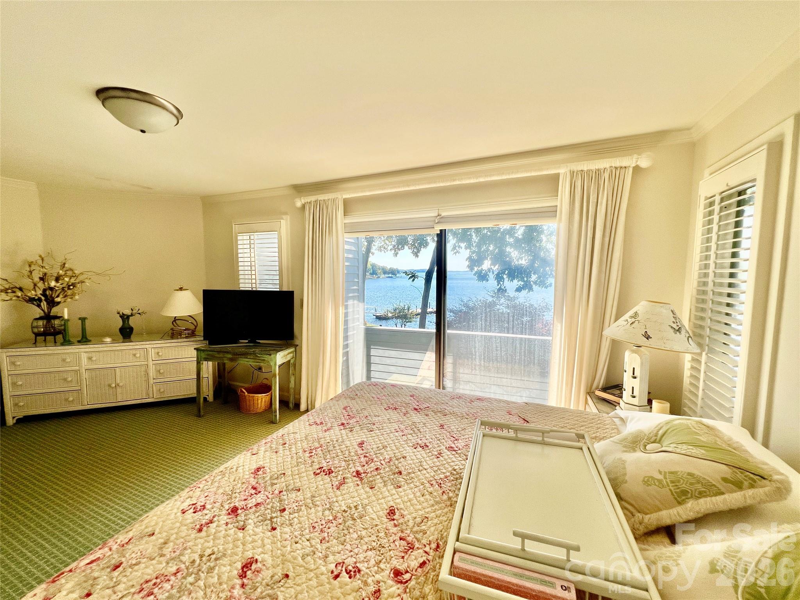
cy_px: 300
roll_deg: +0.2
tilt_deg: -4.4
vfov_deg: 89.9
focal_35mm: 13
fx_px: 300
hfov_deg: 106.2
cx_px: 400
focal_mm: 1.57
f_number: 1.8
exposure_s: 1/435
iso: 32
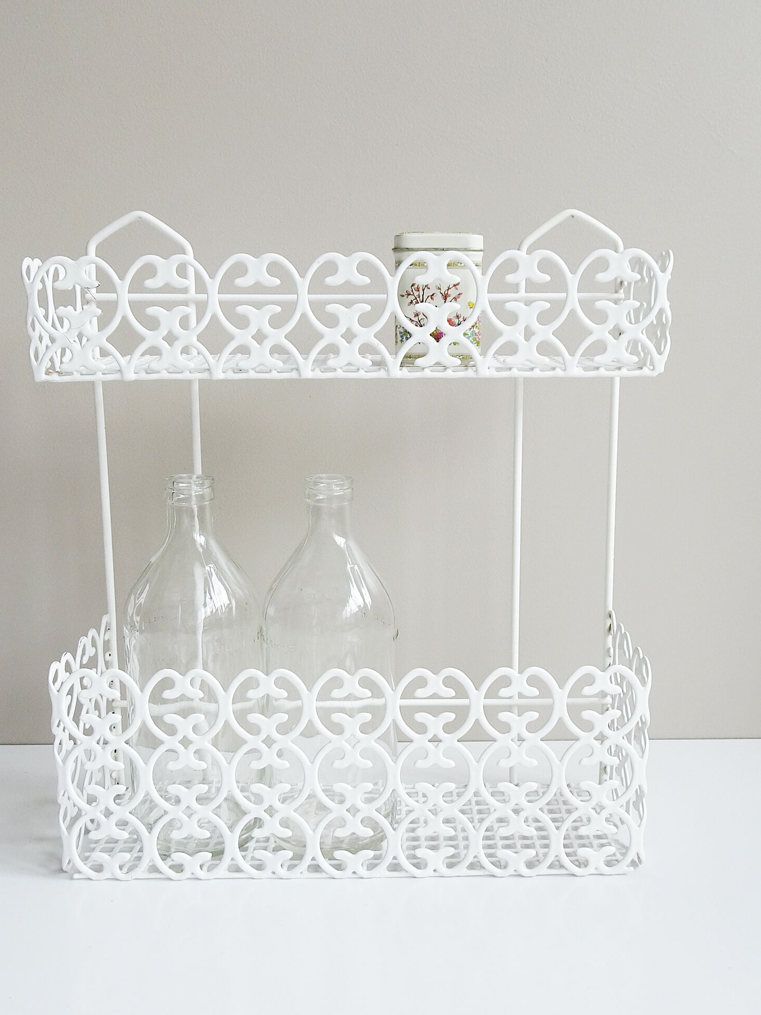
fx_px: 967
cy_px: 514
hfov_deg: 42.9
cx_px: 399
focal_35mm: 33
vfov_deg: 55.4
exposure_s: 1/100
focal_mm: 4.1
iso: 80
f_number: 3.5
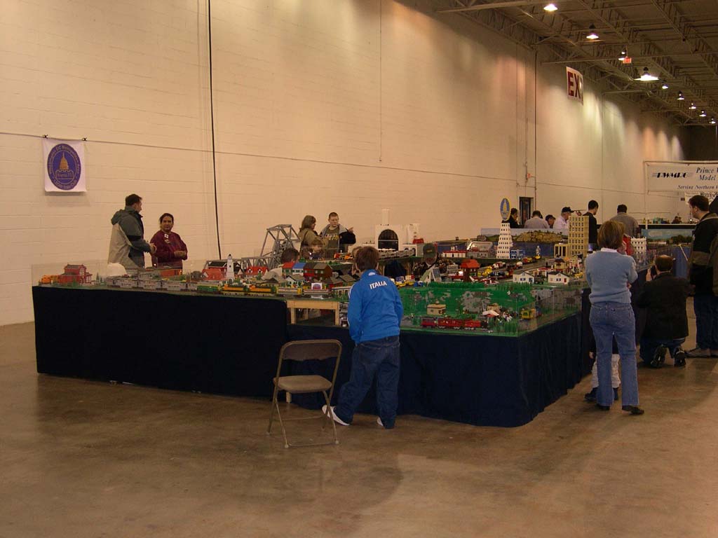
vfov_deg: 34.3
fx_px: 871
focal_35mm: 42
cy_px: 269
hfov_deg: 44.8
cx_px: 359
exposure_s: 1/60
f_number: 2.9
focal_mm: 9
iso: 309
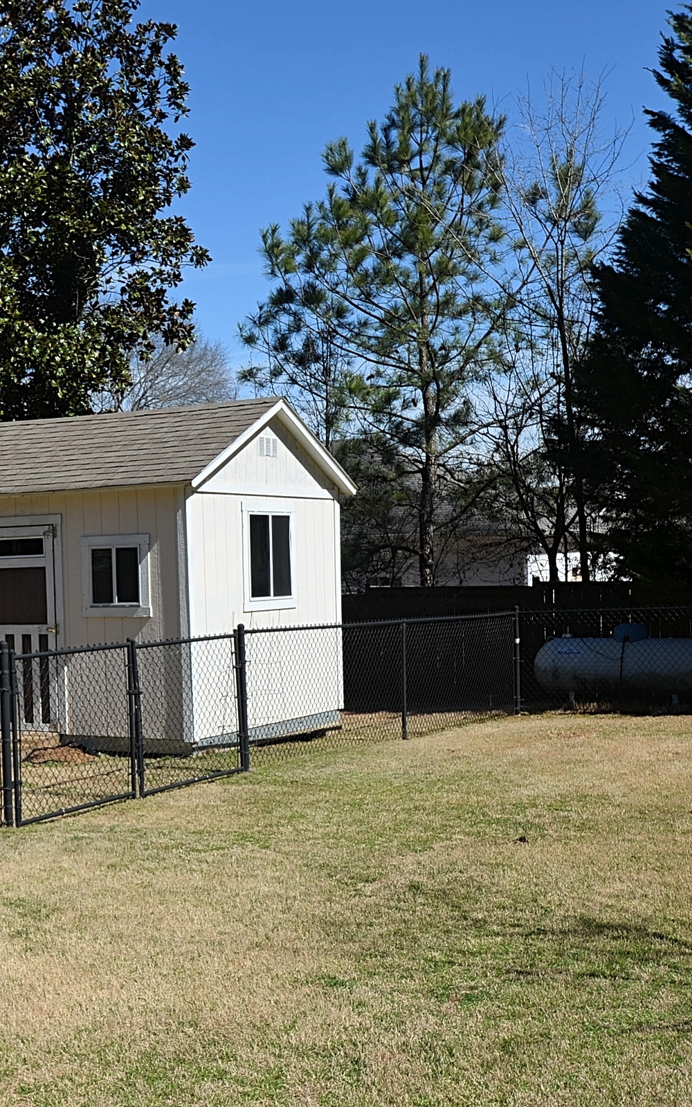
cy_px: 561
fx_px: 1418
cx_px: 125
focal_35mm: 47
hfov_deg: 26.8
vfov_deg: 42.6
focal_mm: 20
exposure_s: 1/320
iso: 100
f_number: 9
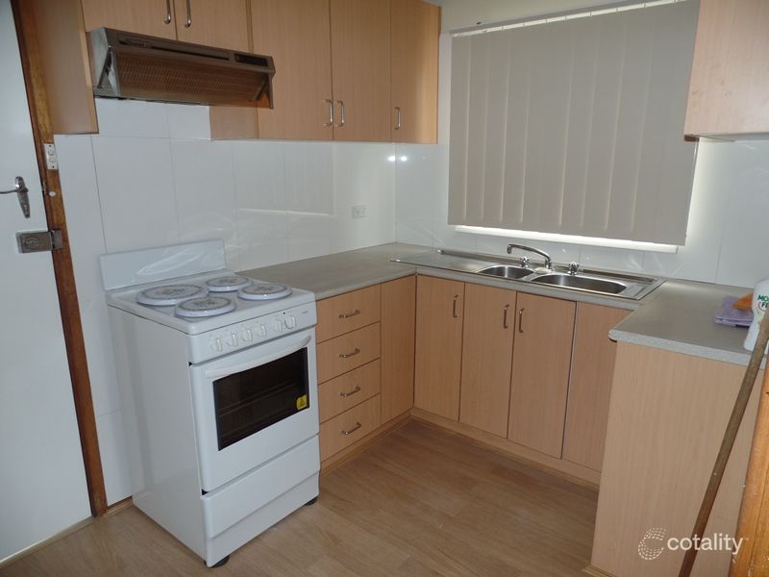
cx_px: 384
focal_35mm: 23
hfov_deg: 73.9
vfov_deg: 58.9
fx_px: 511
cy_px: 288
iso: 100
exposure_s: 1/30
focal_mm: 4.1
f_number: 2.8
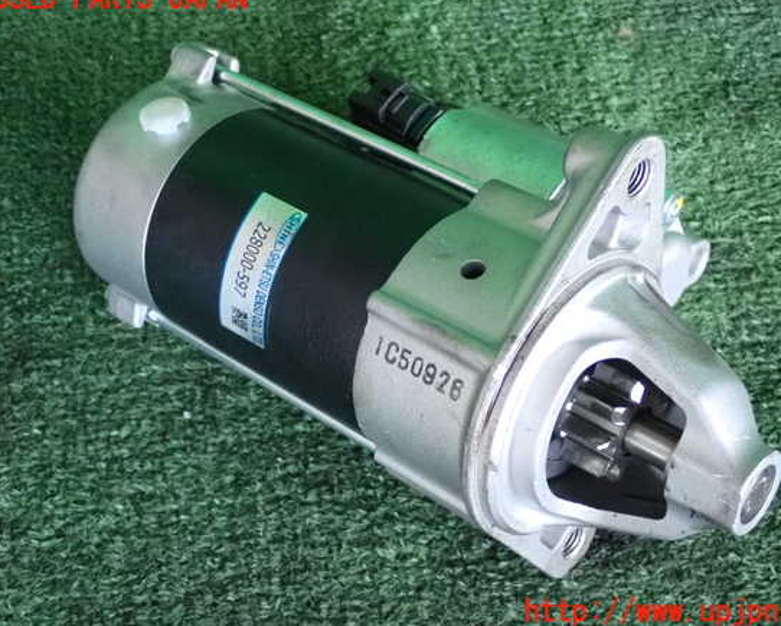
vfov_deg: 22.8
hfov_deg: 28.3
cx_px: 418
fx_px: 1549
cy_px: 306
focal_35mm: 67
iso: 1600
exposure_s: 1/125
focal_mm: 11.09
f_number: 3.6
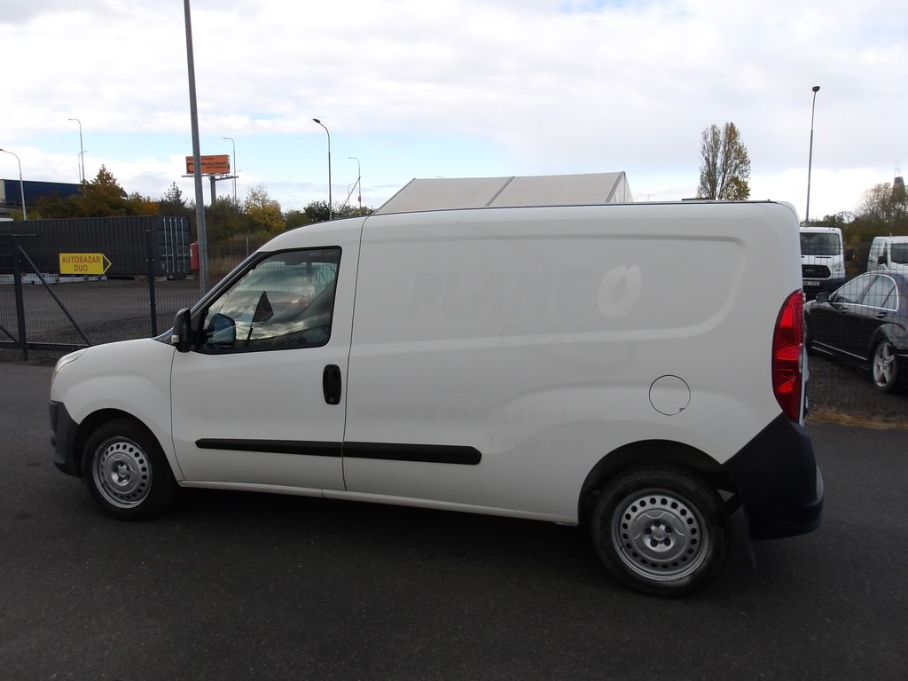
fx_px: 708
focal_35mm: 27
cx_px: 454
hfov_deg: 65.3
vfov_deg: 51.4
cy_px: 340
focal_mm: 4.9
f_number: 3
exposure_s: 1/733
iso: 100
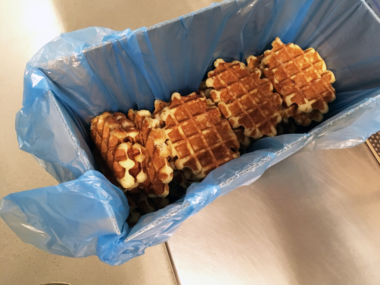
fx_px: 318
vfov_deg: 48.2
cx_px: 190
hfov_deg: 61.7
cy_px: 142
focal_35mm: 29
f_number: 2.2
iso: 200
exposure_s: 1/25
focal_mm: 4.15
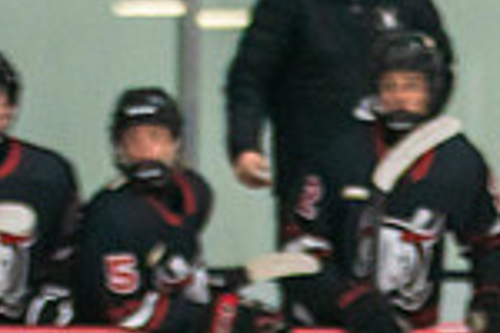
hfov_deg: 2.6
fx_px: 10777
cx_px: 1098
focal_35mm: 776
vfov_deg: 1.8
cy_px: 815
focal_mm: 102
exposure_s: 1/640
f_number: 2.8
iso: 1000
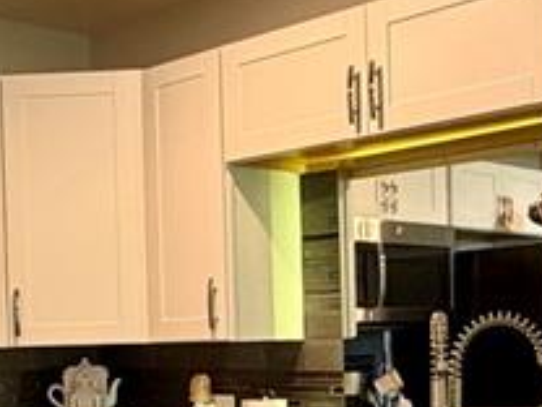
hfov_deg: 27.9
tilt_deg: -1.1
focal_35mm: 69
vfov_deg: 20.9
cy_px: 357
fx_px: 1080
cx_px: 159
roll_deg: +0.7
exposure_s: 1/60
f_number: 2.2
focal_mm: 2.22
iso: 400
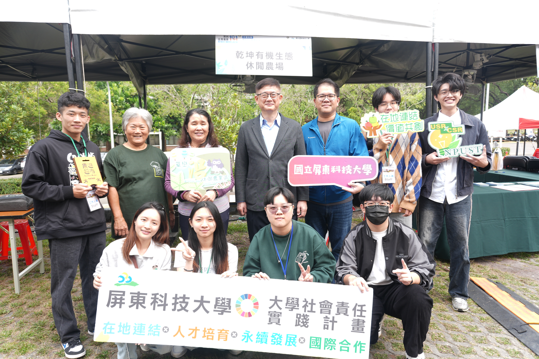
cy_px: 180
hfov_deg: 73.7
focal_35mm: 24
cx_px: 270
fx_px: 359
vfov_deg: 53.1
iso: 80
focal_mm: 16
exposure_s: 1/125
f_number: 3.5
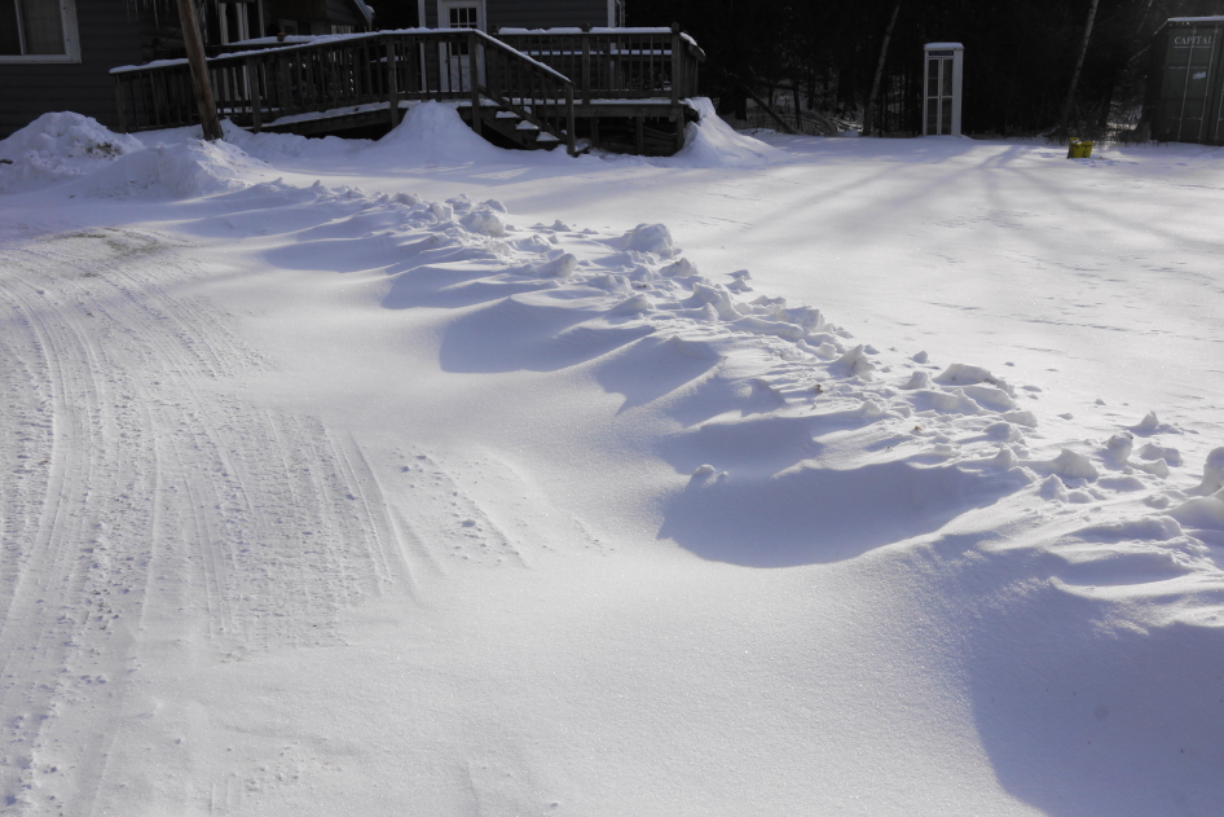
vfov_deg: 35.1
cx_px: 598
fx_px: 1292
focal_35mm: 38
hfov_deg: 50.7
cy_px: 420
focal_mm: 24
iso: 100
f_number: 13
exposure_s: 1/125
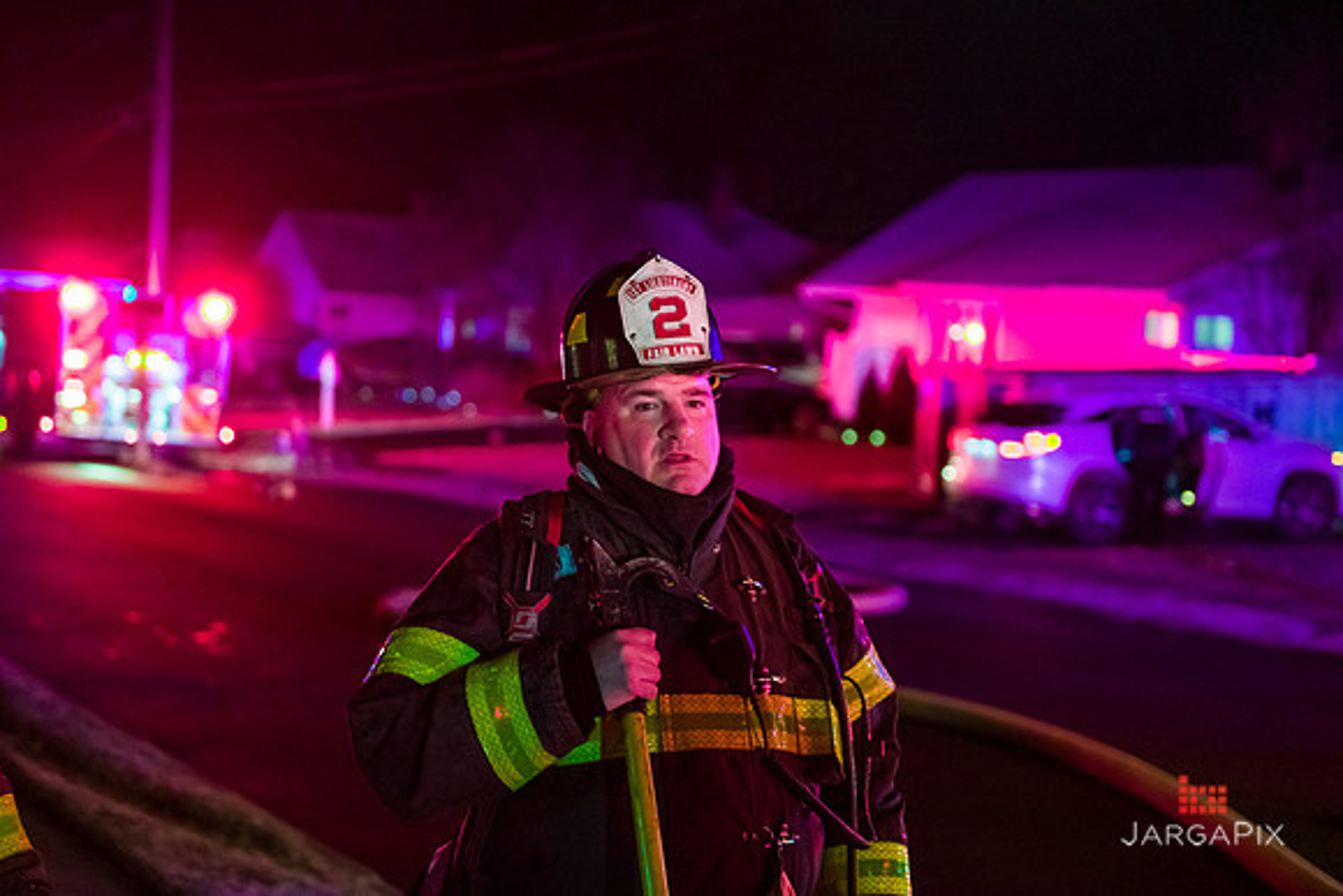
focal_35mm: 62
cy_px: 448
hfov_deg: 32.4
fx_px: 2313
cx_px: 672
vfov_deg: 21.9
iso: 3200
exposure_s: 1/125
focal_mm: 62
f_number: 3.2
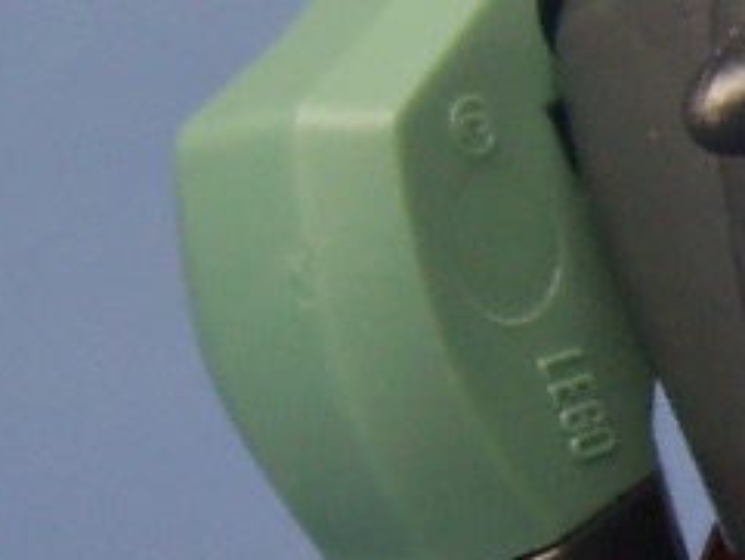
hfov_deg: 10.4
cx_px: 1141
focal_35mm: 184
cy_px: 278
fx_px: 3962
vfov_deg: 8.1
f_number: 2.8
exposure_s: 1/180
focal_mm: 5.6
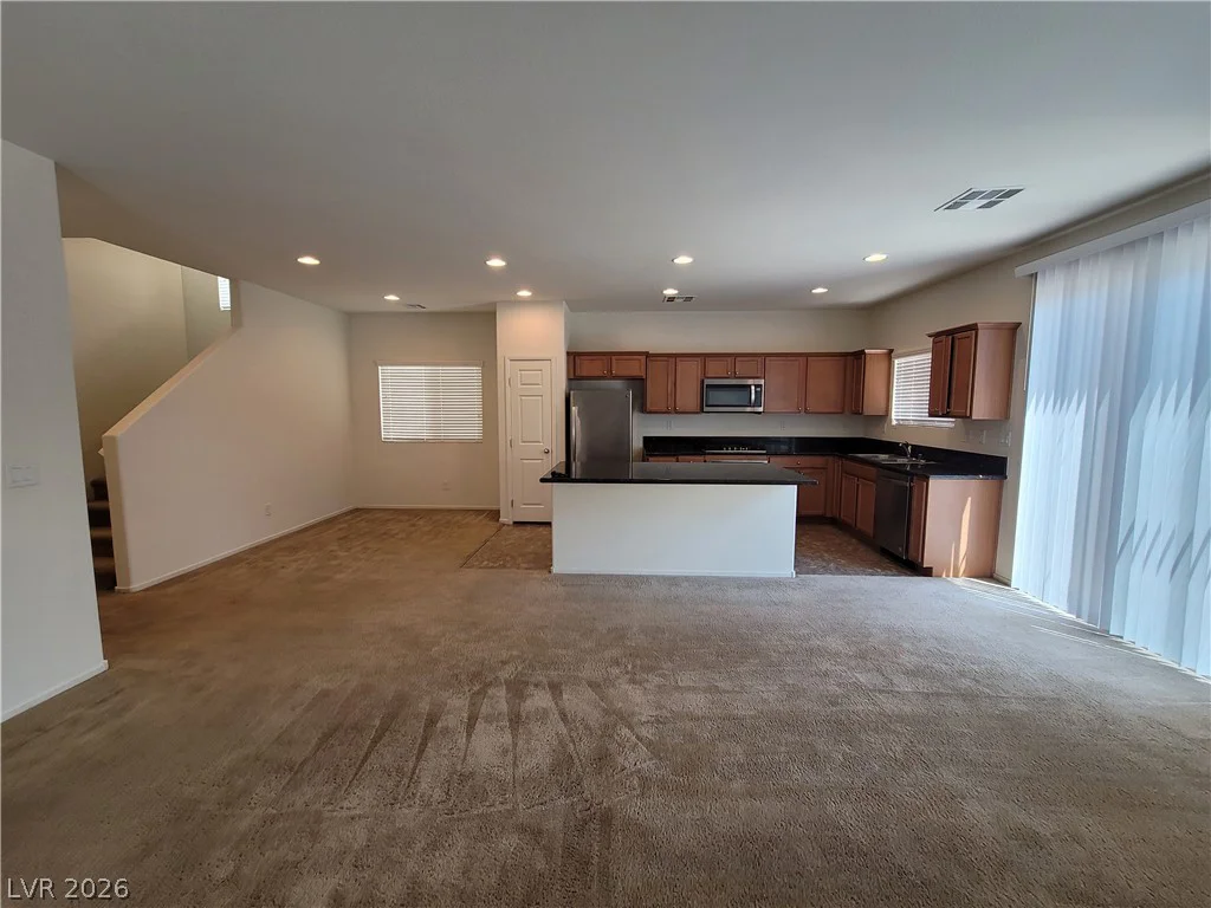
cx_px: 606
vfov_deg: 89.9
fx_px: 455
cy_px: 454
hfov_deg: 106.2
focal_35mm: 13
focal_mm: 2.2
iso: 80
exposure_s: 1/60
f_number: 2.2
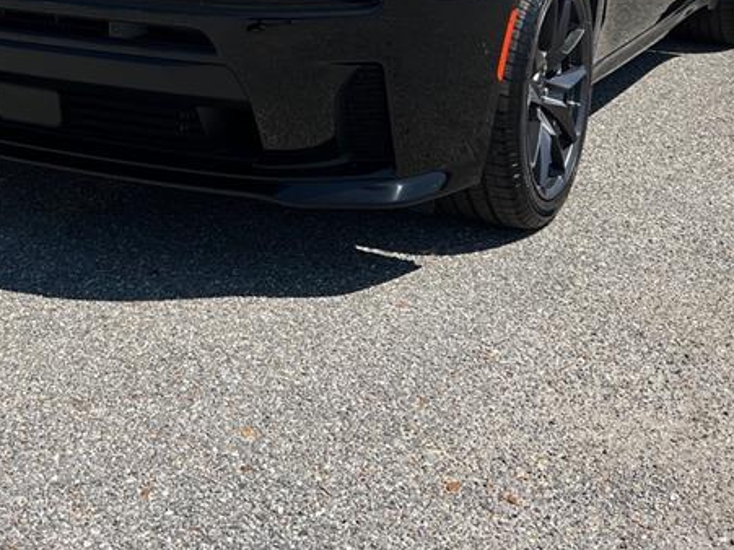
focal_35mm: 59
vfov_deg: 23.4
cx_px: 304
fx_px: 1251
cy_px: -47
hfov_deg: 32.6
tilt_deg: -6.6
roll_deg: -1.5
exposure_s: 1/6993
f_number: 1.5
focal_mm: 5.7
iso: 50
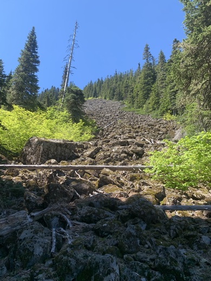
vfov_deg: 67.3
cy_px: 140
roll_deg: -1.6
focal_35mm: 26
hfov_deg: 53.1
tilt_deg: +18.0
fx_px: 211
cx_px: 106
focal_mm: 4.25
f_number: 1.8
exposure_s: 1/656
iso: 25
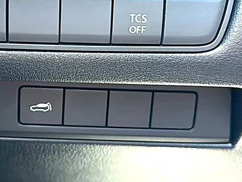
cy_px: 43
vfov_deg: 23.0
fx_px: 441
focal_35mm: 63
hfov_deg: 30.5
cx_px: 82
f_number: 1.78
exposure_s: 1/40
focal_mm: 6.86
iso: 500
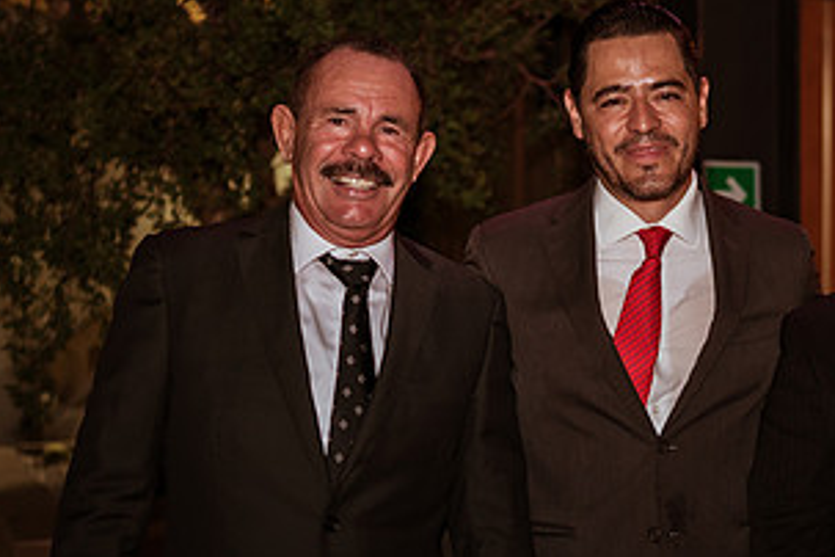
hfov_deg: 29.6
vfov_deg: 20.2
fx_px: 1554
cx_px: 623
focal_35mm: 67
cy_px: 375
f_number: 1.8
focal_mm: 35
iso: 1600
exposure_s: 1/80
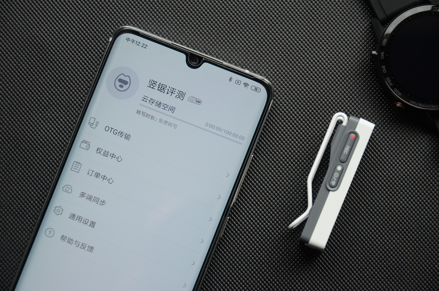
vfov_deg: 12.1
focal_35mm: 112
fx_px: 1369
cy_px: 146
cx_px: 220
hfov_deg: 18.2
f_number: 5.6
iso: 400
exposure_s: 1/125
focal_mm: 75
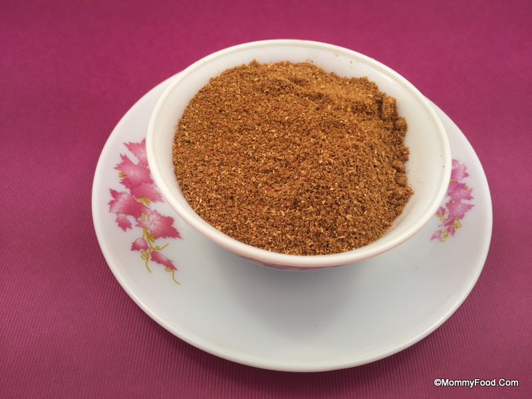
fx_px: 446
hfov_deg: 61.7
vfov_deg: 48.2
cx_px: 266
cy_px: 200
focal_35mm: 29
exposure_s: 1/194
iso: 32
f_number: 2.2
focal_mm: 4.15
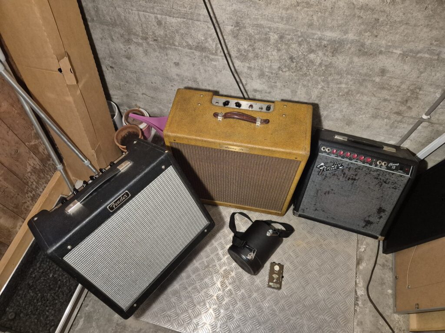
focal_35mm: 23
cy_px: 166
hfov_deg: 73.9
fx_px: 296
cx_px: 222
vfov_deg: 58.9
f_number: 1.8
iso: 1600
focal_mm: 5.4
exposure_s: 1/100
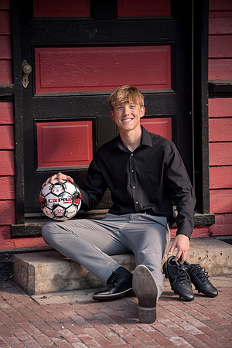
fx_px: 1305
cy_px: 174
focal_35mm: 135
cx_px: 116
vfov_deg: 15.2
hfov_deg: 10.2
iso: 800
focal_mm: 135
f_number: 3.2
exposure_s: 1/400
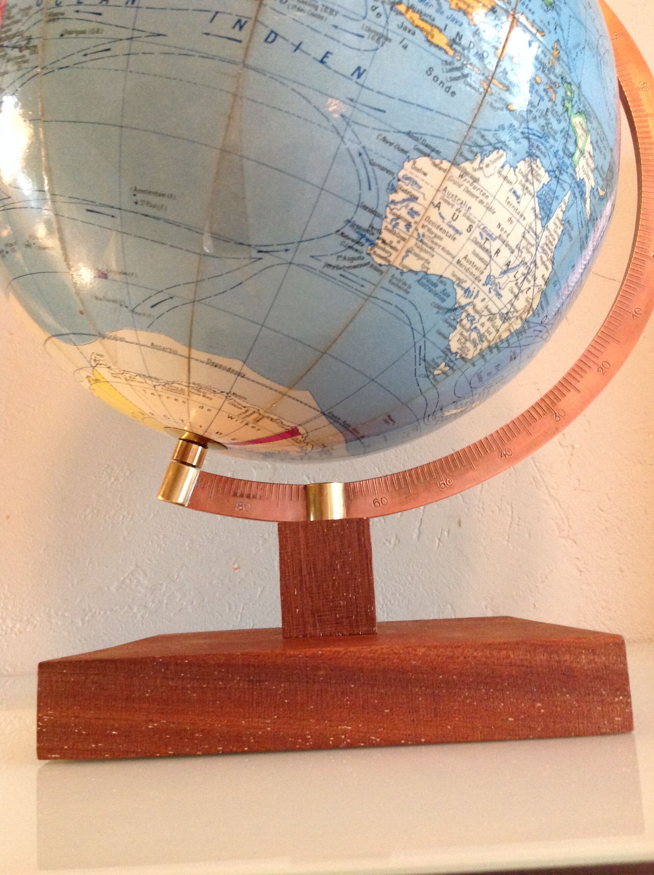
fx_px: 884
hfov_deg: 40.6
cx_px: 327
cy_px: 438
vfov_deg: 52.7
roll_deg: +4.0
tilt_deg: +10.5
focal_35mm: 35
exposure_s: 1/17
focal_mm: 4.28
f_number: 2.4
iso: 320
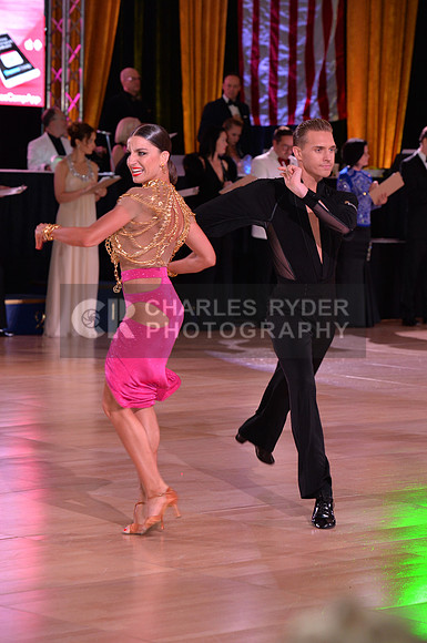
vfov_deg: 13.7
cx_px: 214
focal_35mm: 150
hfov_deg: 9.1
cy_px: 322
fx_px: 2677
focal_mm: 150
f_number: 5.6
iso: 1600
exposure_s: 1/250
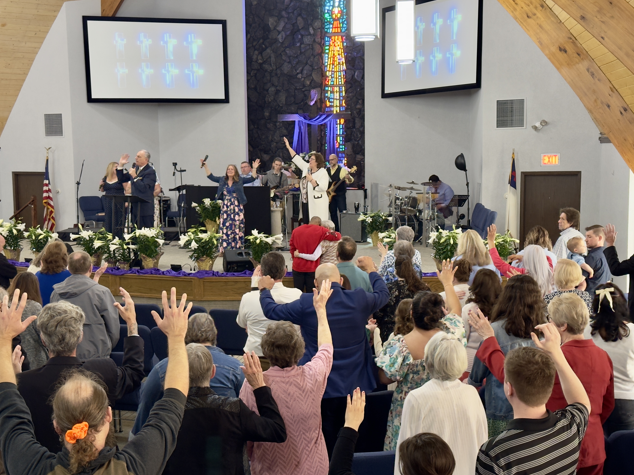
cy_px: 240
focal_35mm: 49
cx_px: 314
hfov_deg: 38.9
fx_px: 897
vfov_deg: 29.7
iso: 250
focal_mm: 6.76
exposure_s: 1/40
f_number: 1.78
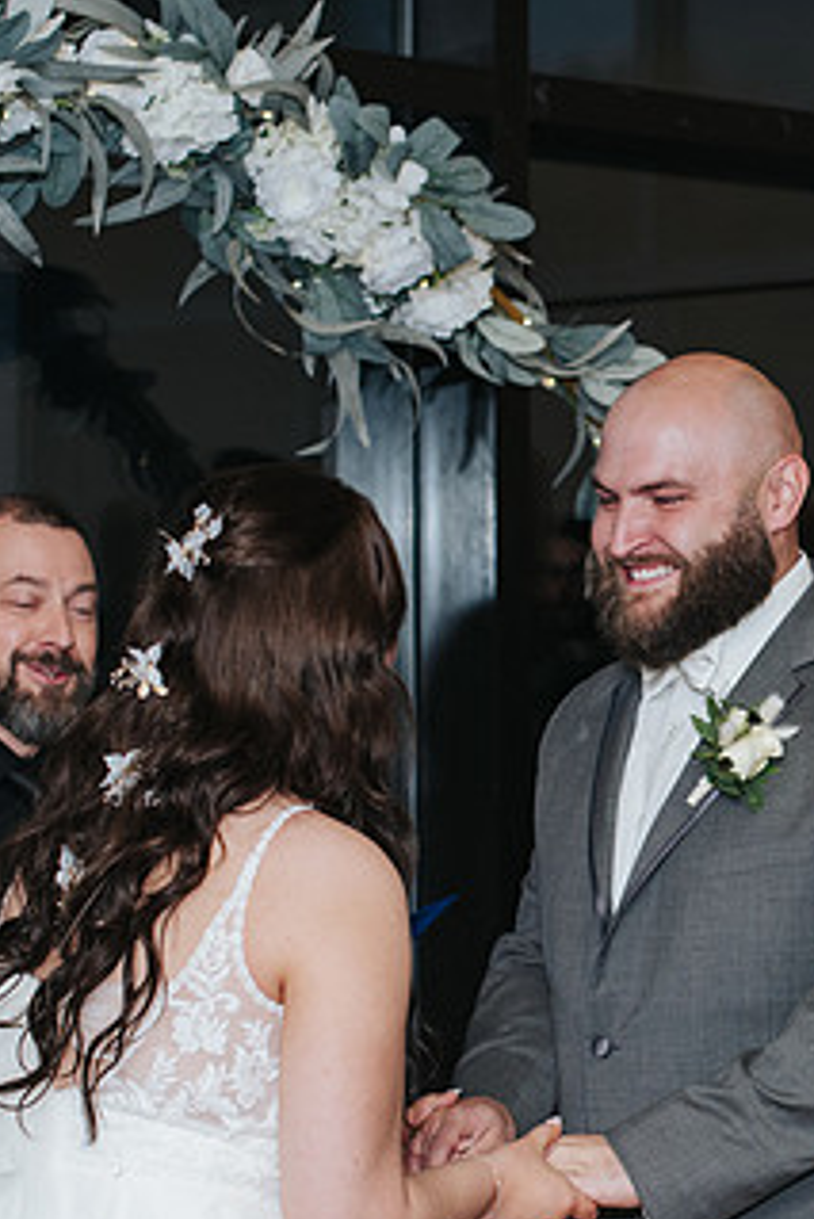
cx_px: 869
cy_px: 687
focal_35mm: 119
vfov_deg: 17.2
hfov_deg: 11.4
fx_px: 4031
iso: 800
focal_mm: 50
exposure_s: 1/200
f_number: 3.2
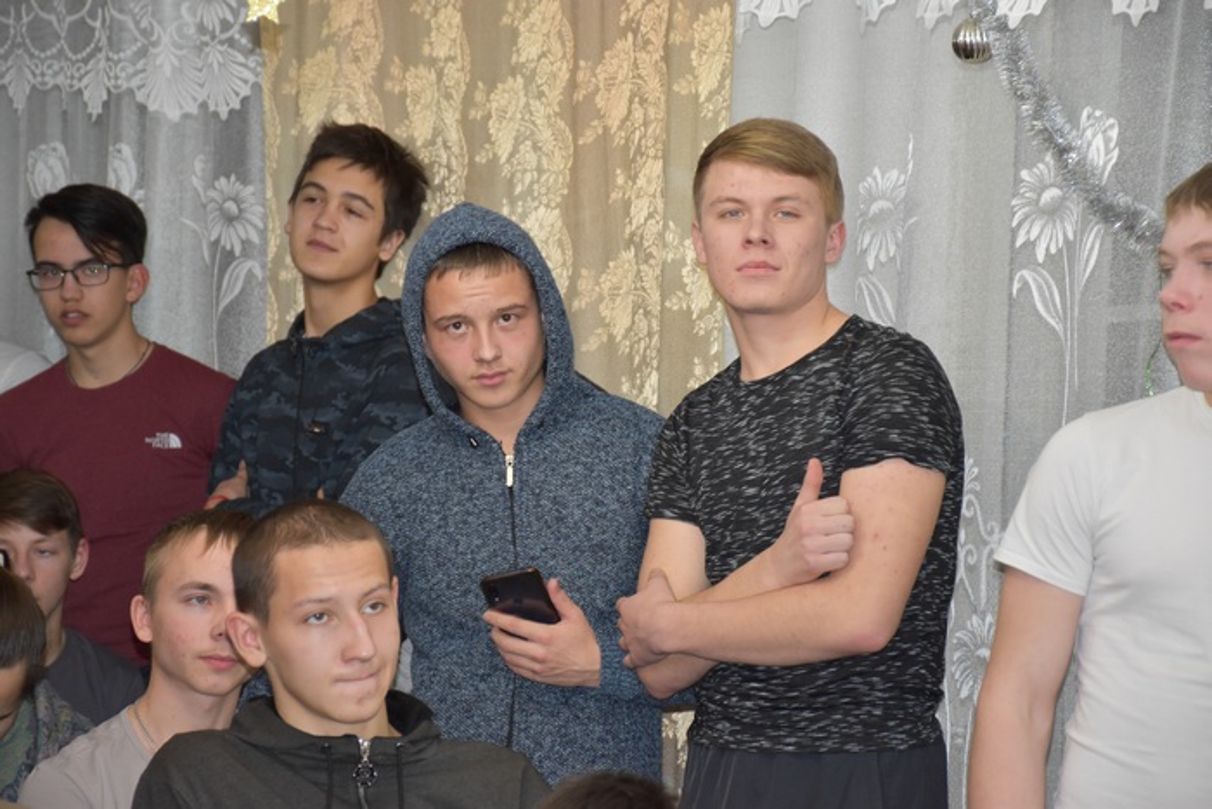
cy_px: 404
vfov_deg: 10.2
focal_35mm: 135
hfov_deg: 15.2
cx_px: 606
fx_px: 4546
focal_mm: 90
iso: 1100
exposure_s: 1/60
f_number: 5.3
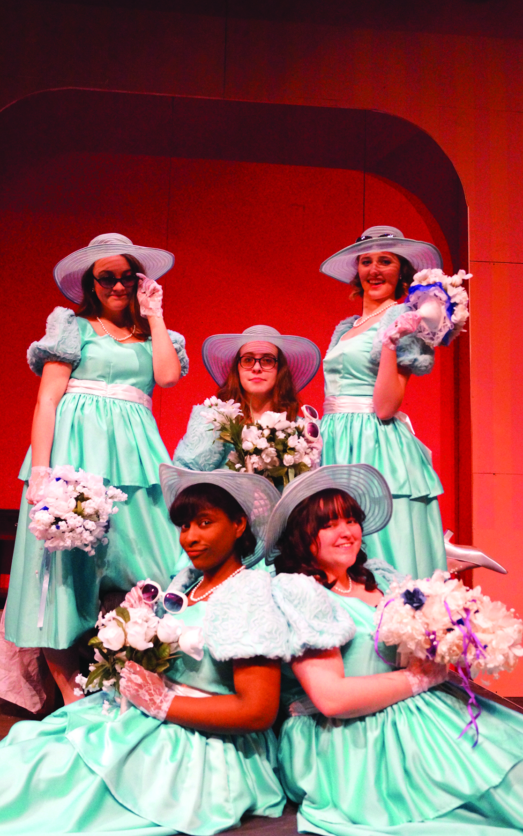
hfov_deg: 34.4
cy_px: 419
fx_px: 844
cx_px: 250
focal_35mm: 37
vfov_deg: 52.7
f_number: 4
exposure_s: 1/320
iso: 3200
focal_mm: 24
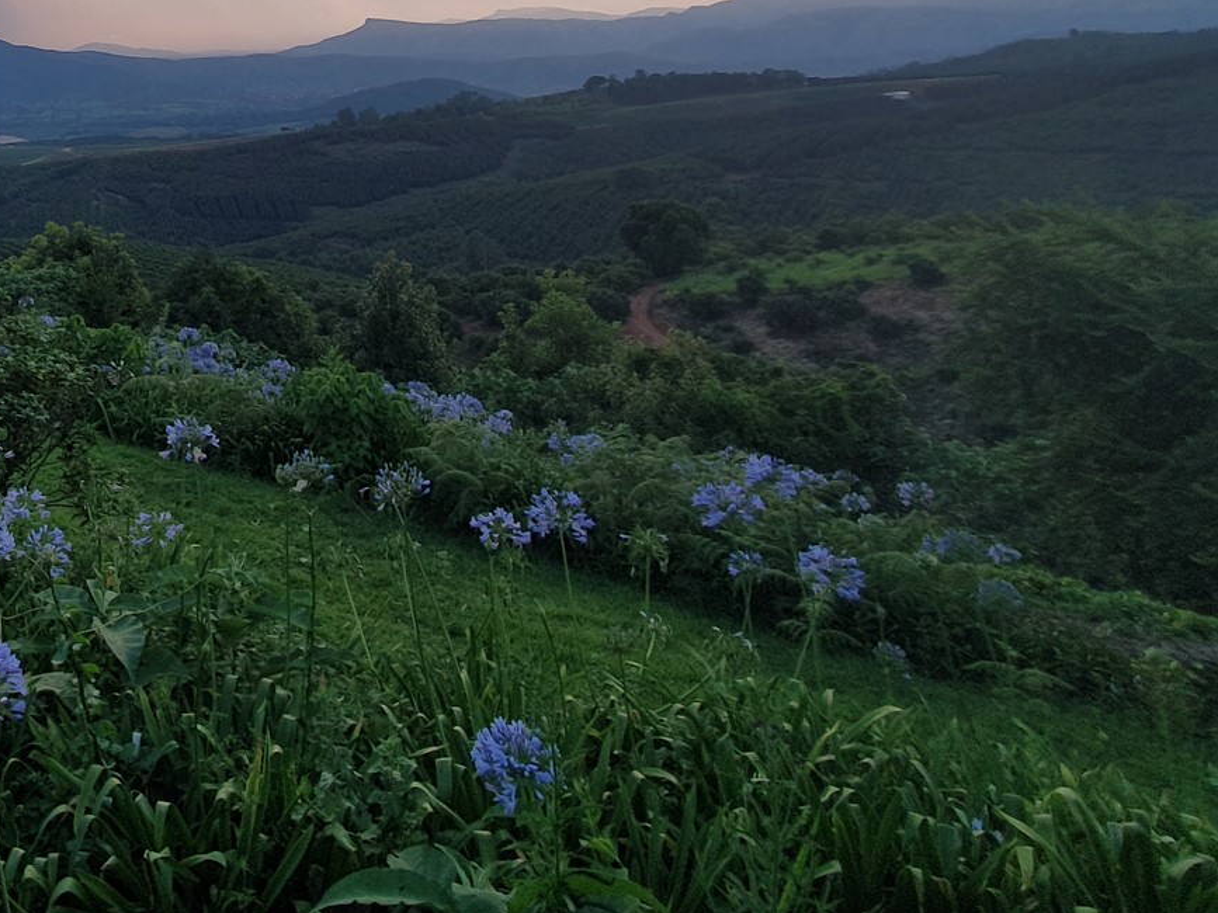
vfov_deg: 39.1
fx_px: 1055
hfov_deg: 49.6
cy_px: -73
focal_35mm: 30
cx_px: 17
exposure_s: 1/111
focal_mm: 1.8
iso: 50
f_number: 2.2
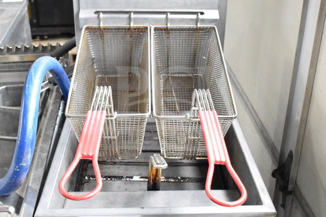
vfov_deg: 29.0
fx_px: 421
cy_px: 108
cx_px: 163
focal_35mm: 46
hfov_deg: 42.3
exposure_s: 1/400
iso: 6400
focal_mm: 31
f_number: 10
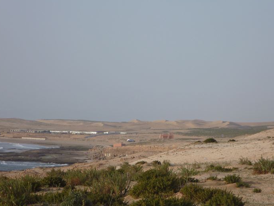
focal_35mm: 190
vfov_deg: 7.8
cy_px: 104
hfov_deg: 10.4
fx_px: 1503
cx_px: 153
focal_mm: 22.8
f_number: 5.9
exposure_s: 1/250
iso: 80
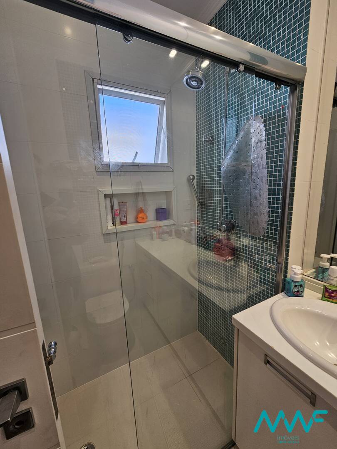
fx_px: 169
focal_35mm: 13
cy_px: 224
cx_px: 168
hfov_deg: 89.9
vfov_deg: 106.2
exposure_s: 1/60
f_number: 2.2
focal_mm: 2.2
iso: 50
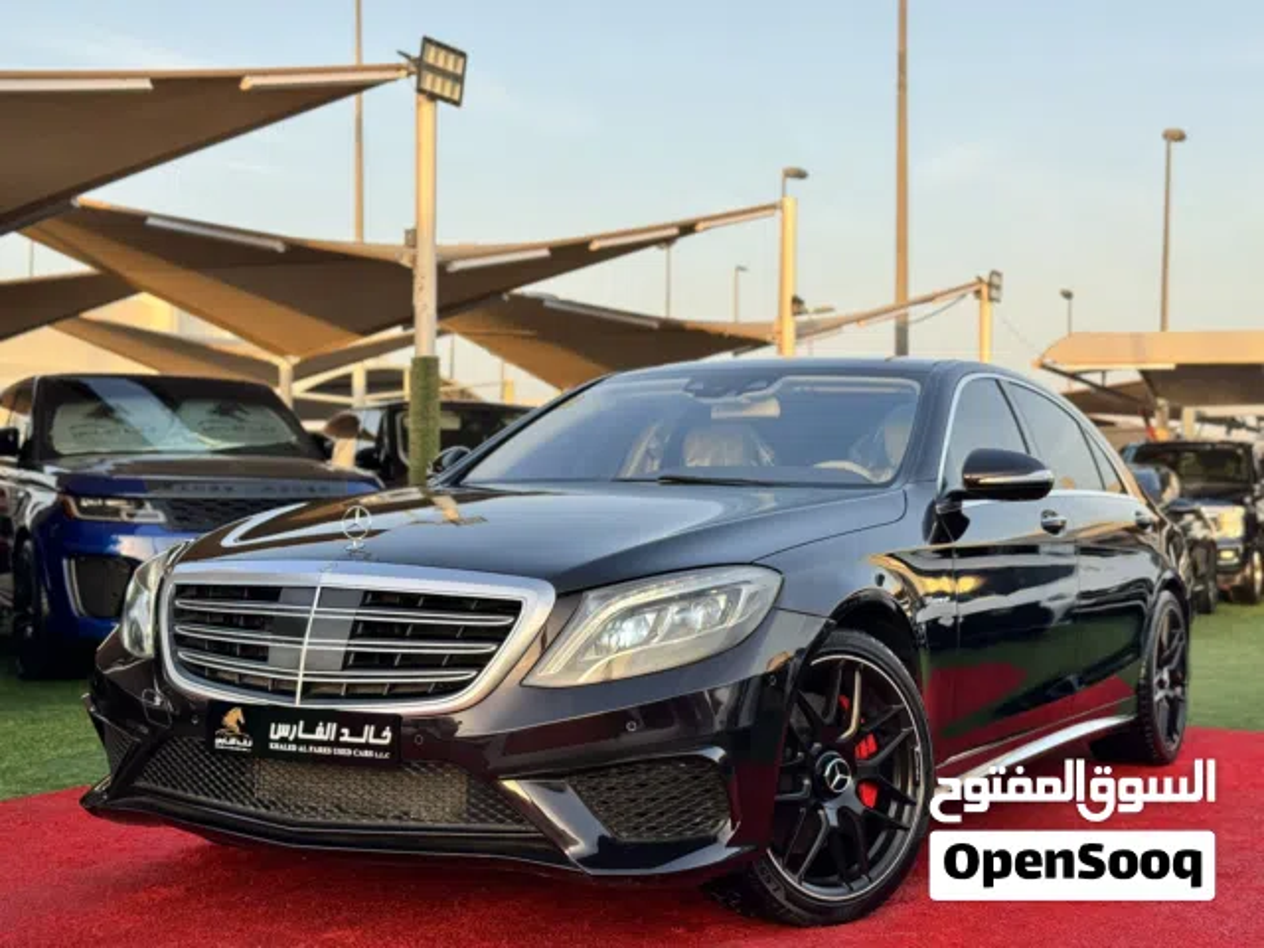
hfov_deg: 39.7
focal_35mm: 48
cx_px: 632
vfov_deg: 30.3
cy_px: 474
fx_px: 1753
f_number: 1.78
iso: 80
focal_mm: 6.76
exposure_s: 1/394
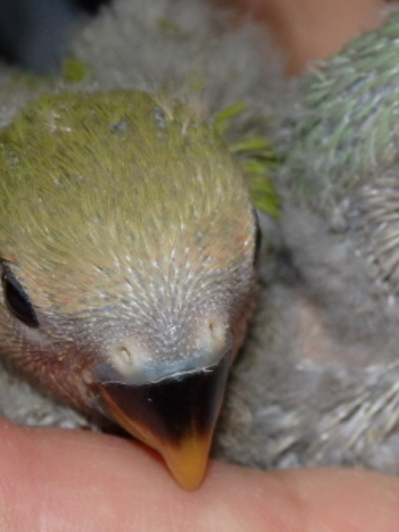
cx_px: 472
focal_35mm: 153
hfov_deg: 9.6
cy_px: 202
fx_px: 2353
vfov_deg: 12.9
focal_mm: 14.4
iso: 320
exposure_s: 1/40
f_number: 4.6
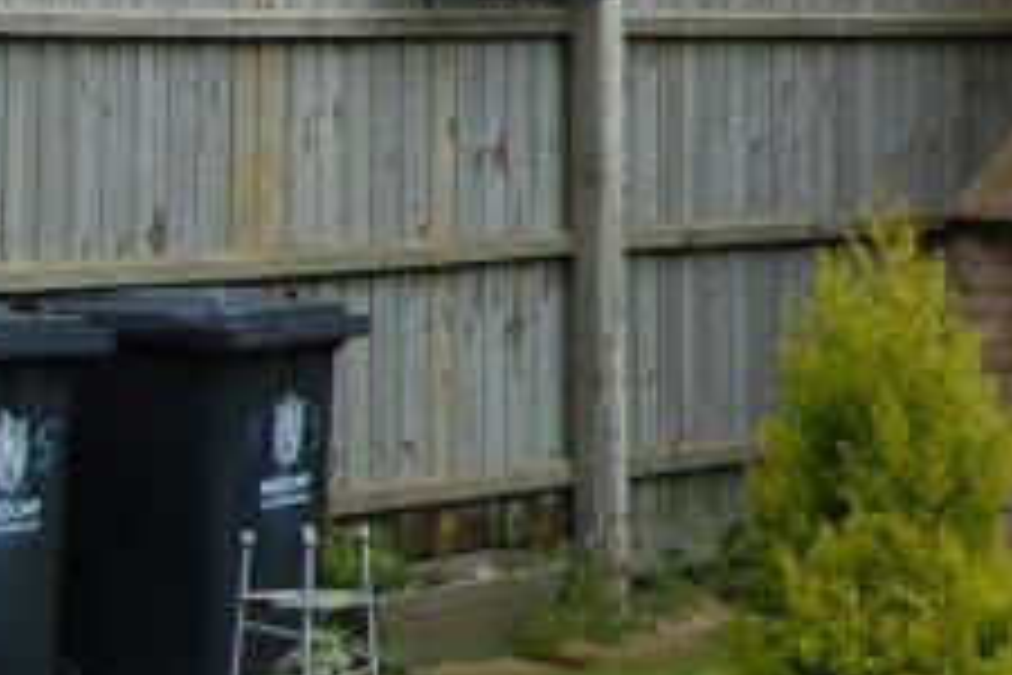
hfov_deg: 12.1
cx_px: 2024
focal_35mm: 150
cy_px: -367
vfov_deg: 8.9
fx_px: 4216
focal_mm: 22
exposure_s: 1/250
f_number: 9
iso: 200
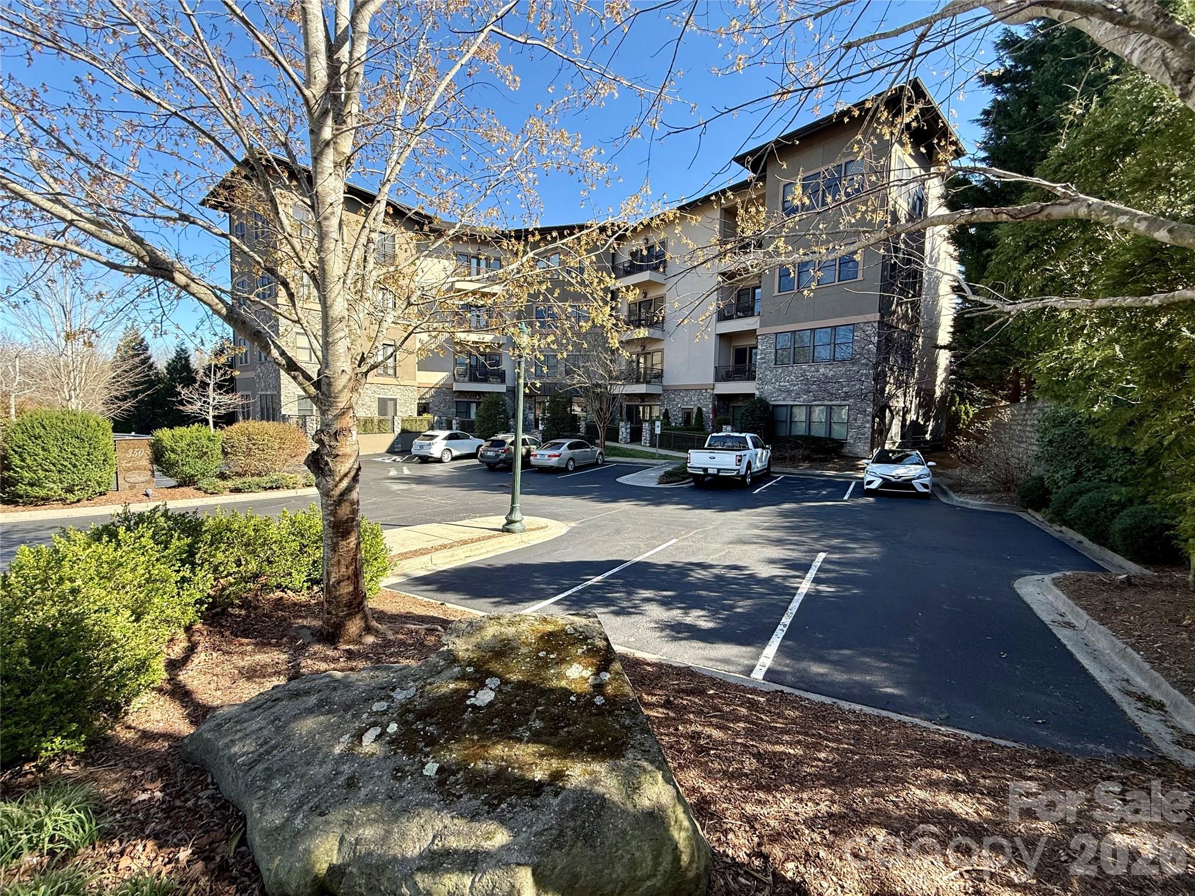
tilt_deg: -4.7
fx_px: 483
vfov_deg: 85.7
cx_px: 598
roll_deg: -0.8
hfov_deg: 102.1
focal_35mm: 14
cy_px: 448
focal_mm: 2.22
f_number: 2.2
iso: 50
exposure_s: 1/479
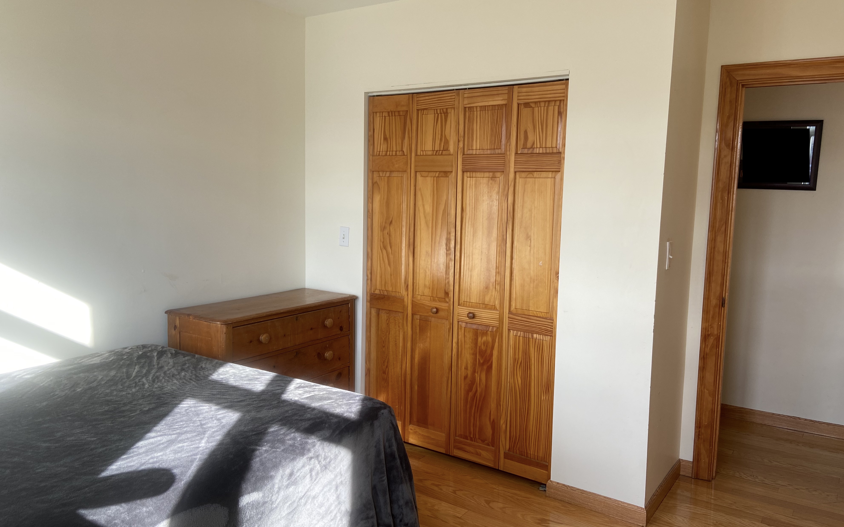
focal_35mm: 28
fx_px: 644
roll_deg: -1.1
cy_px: 276
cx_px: 422
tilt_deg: -7.9
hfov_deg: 66.5
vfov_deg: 44.5
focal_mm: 4.25
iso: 32
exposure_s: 1/128
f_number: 1.8
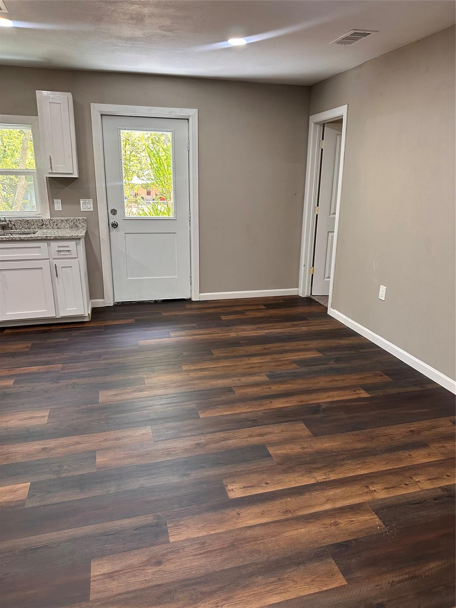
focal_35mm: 24
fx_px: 422
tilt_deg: -15.4
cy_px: 304
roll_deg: -3.6
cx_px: 228
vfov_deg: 71.6
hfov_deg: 56.8
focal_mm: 6.86
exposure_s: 1/120
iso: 160
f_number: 1.78
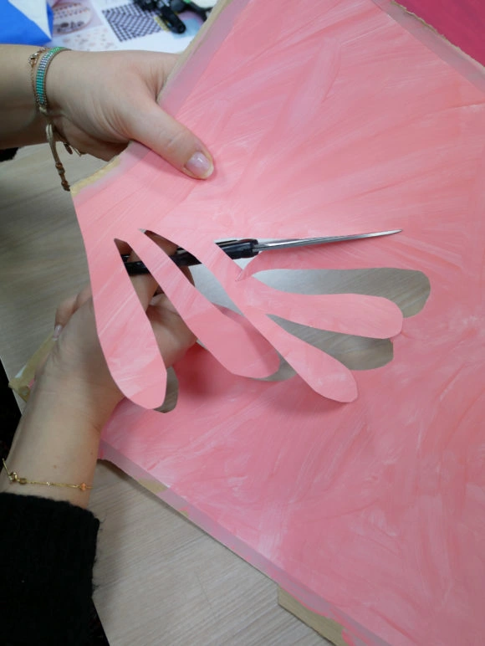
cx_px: 242
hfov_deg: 41.8
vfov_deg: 53.9
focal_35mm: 34
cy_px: 323
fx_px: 634
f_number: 4.1
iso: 320
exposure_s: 1/60
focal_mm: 17
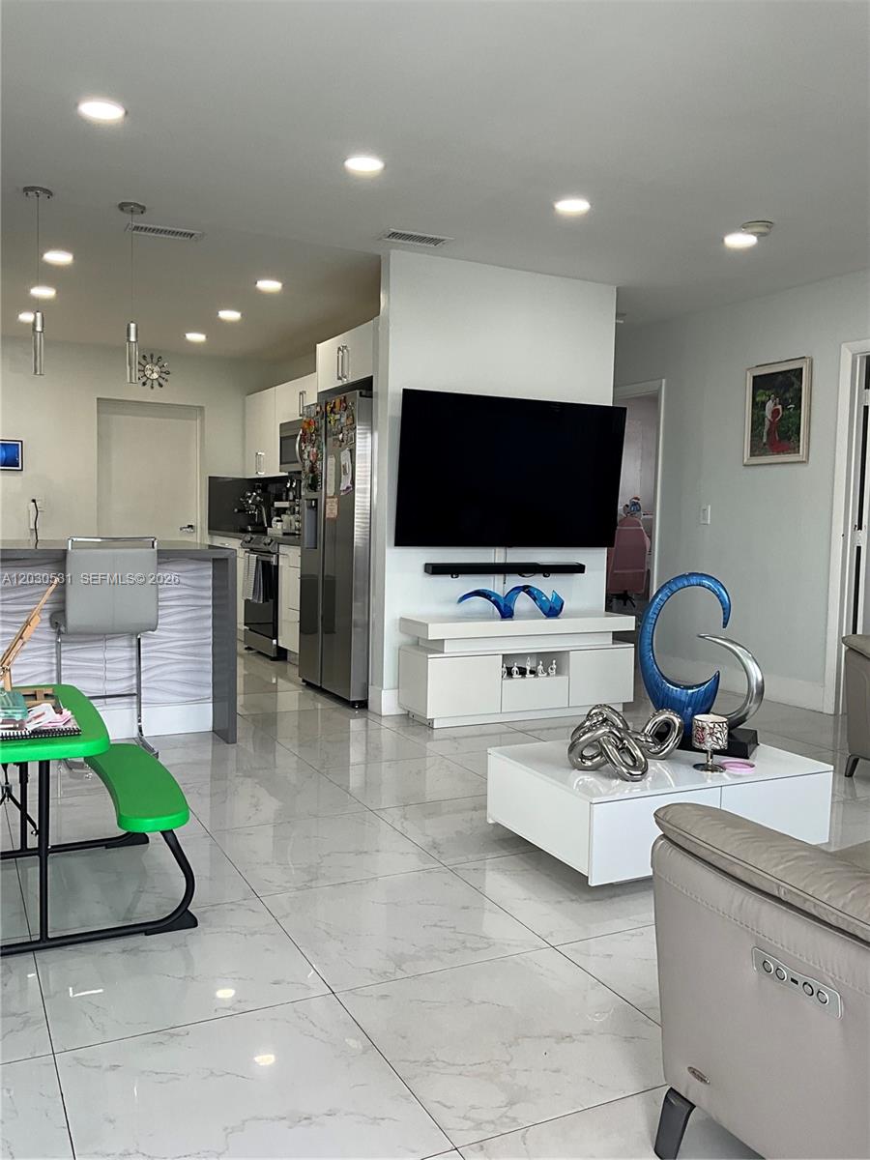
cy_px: 580
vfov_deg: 61.7
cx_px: 435
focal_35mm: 29
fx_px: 972
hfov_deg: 48.2
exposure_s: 1/120
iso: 32
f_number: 1.8
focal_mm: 3
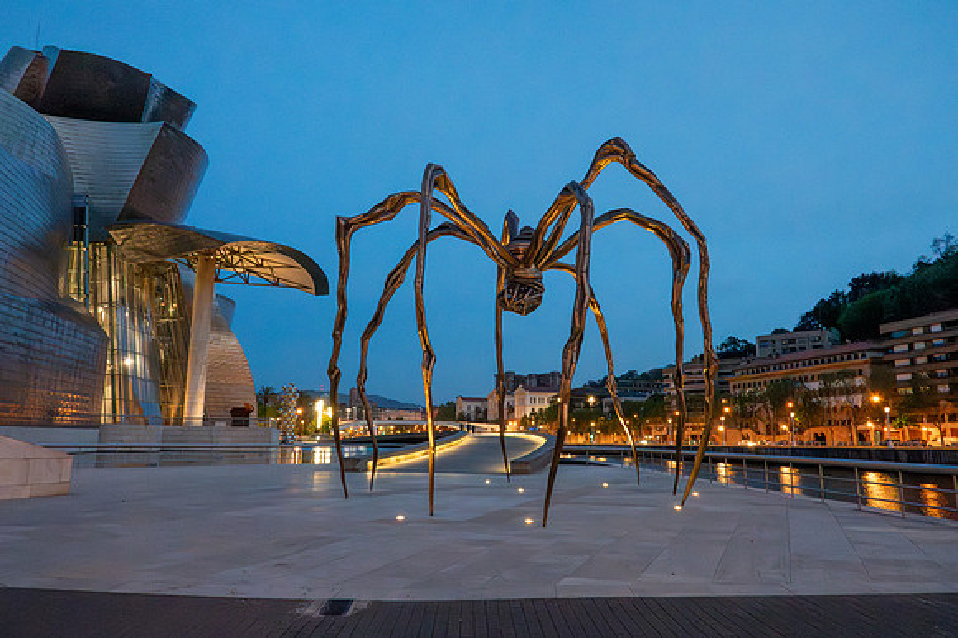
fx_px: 691
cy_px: 319
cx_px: 479
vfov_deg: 49.5
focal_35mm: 26
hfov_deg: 69.4
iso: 45600
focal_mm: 26
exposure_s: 1/30
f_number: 16
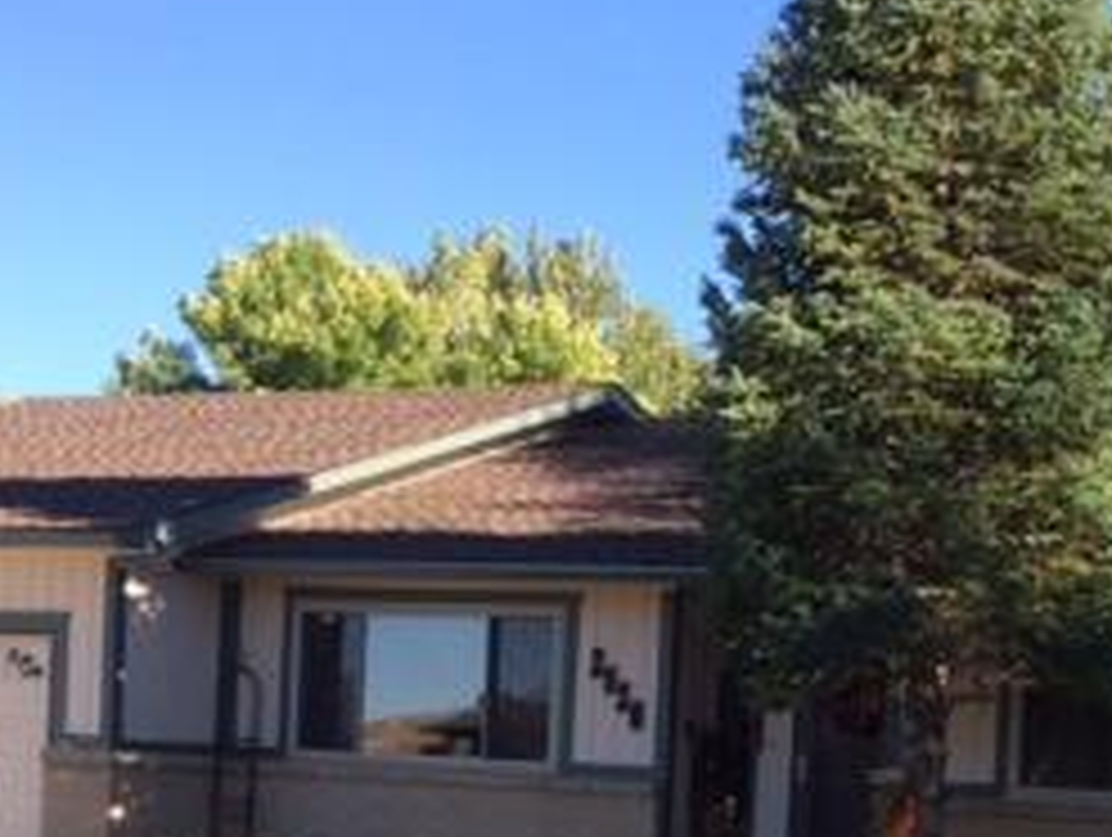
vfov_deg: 19.1
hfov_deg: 25.5
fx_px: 2413
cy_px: 864
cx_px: 887
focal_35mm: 75
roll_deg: -2.6
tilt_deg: -1.6
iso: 32
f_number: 2.2
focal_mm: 4.15
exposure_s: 1/838
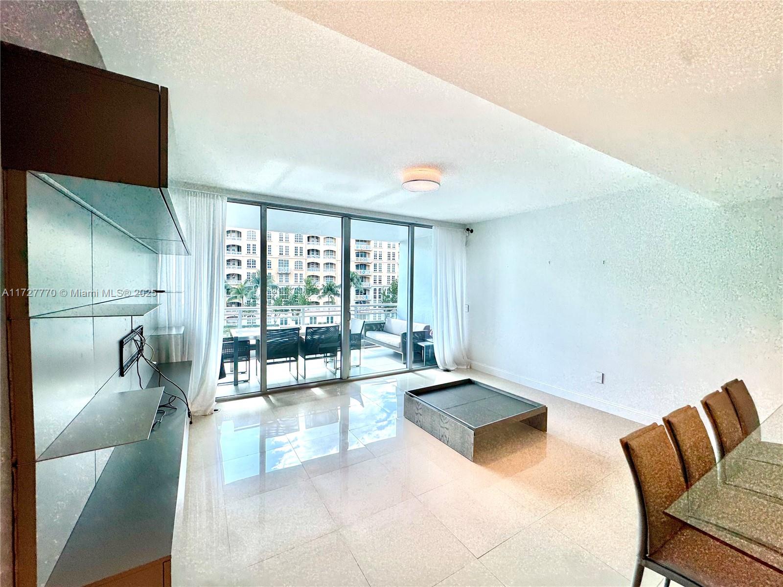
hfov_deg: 102.1
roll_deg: -1.5
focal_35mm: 14
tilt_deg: -1.9
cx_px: 392
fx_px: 317
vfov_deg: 85.7
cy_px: 294
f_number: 2.2
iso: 40
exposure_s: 1/204
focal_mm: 2.22
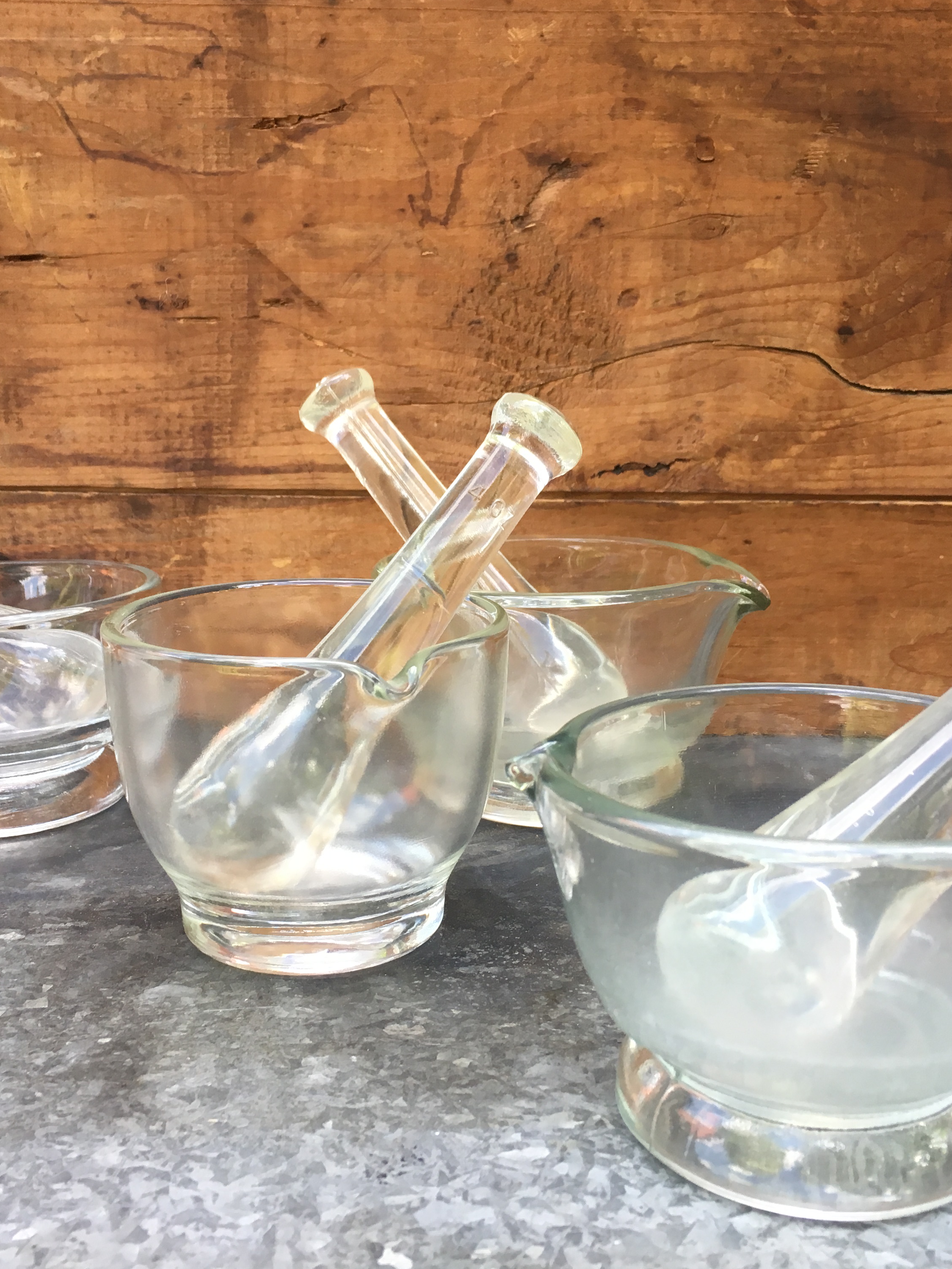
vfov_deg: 47.9
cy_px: 632
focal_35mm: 39
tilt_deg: -13.2
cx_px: 466
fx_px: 1430
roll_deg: -0.2
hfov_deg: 36.8
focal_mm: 4.15
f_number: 2.2
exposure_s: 1/40
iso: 25
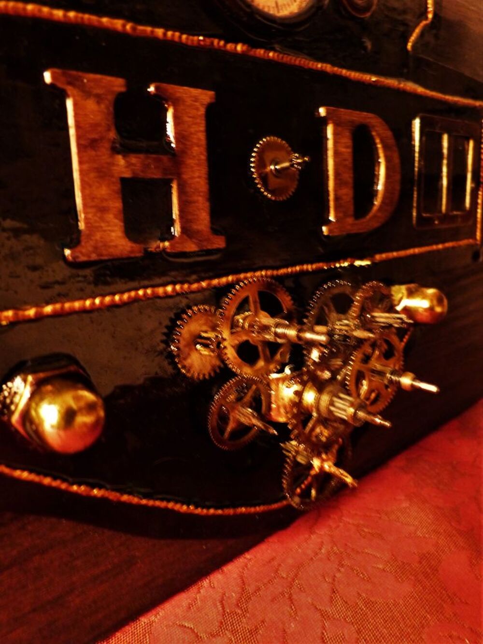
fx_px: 465
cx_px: 242
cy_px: 322
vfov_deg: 69.4
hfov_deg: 54.9
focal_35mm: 25
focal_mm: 4.5
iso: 400
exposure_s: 1/4
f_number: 2.8
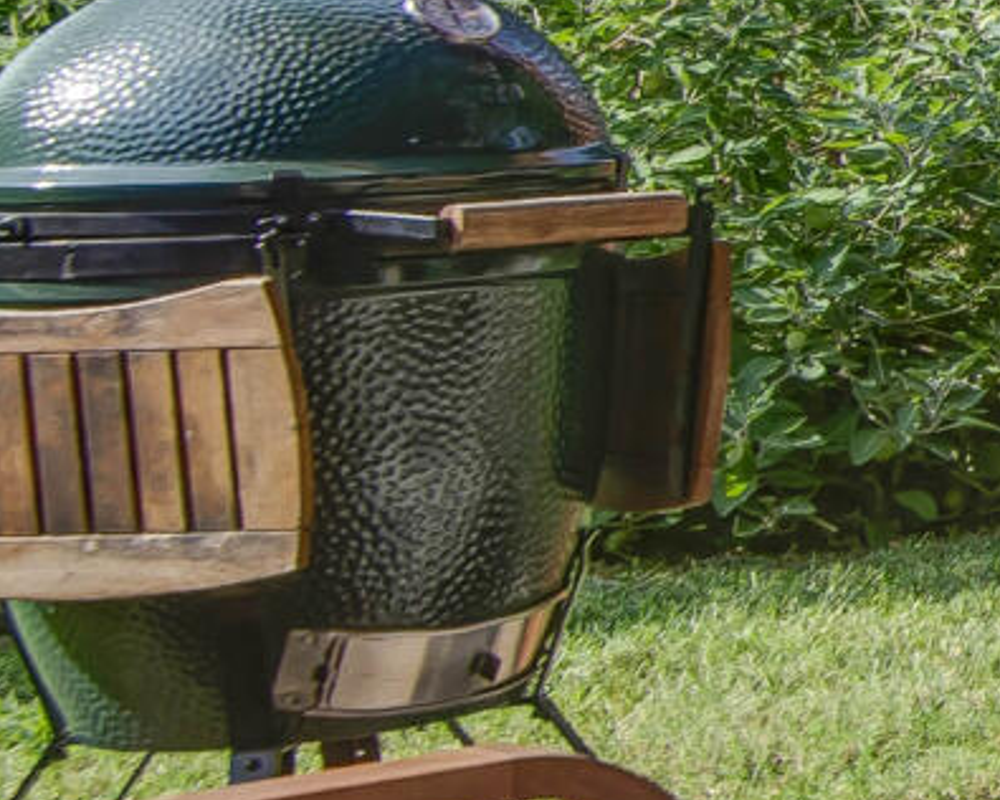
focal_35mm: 114
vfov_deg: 13.3
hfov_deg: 9.4
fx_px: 3374
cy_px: -54
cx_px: 3532
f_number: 6.7
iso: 100
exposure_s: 1/350
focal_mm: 16
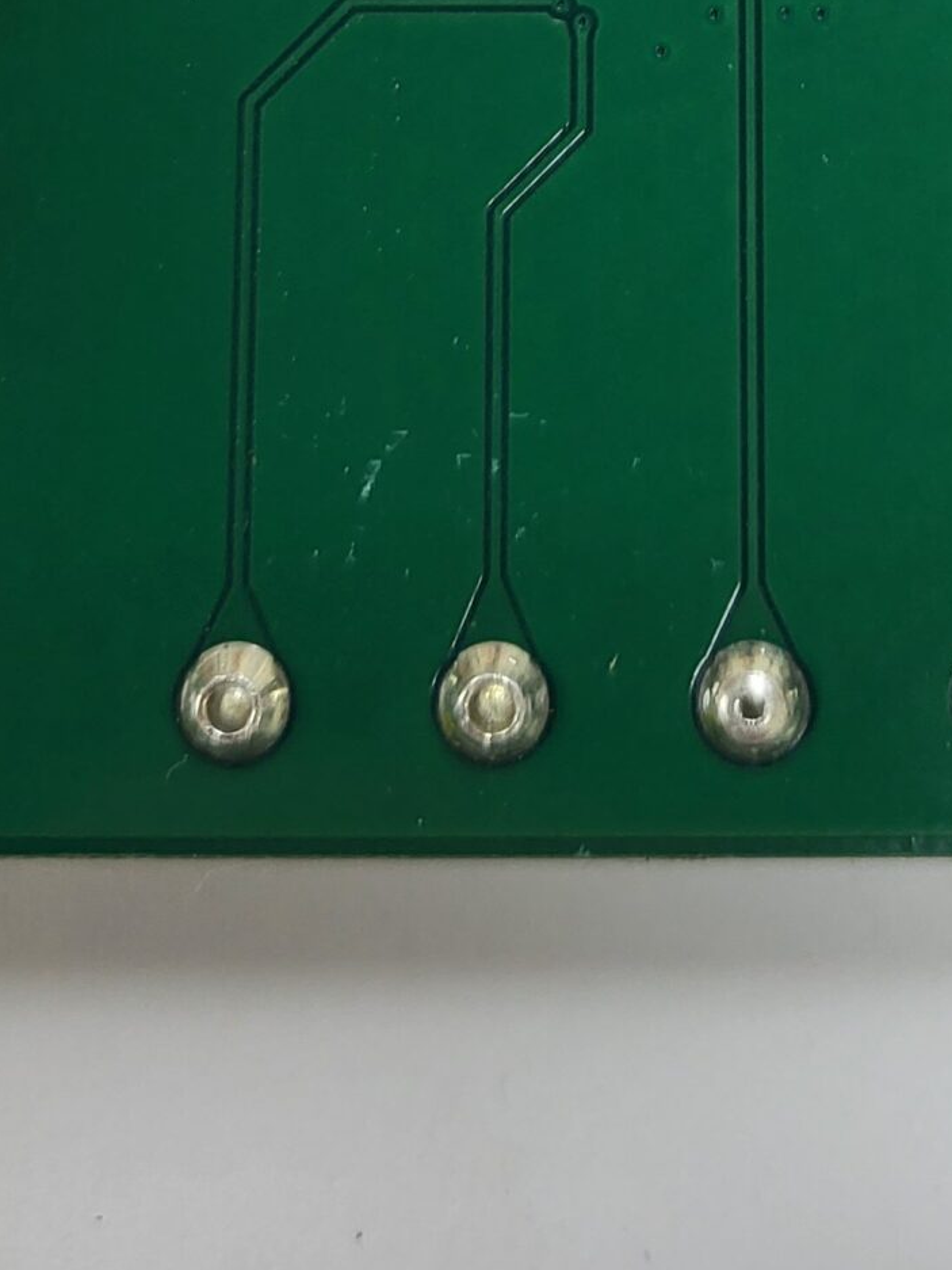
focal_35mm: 71
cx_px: 753
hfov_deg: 20.5
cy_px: -420
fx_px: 2603
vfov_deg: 23.8
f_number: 1.8
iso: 100
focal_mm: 5.4
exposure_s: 1/120
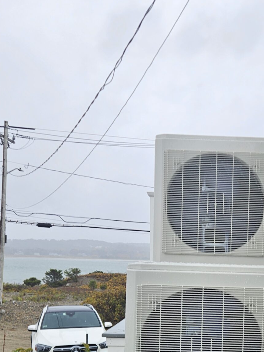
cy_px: 281
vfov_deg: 36.2
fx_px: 519
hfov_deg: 27.6
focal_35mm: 51
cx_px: 235
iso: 25
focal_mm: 5.4
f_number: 1.8
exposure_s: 1/186
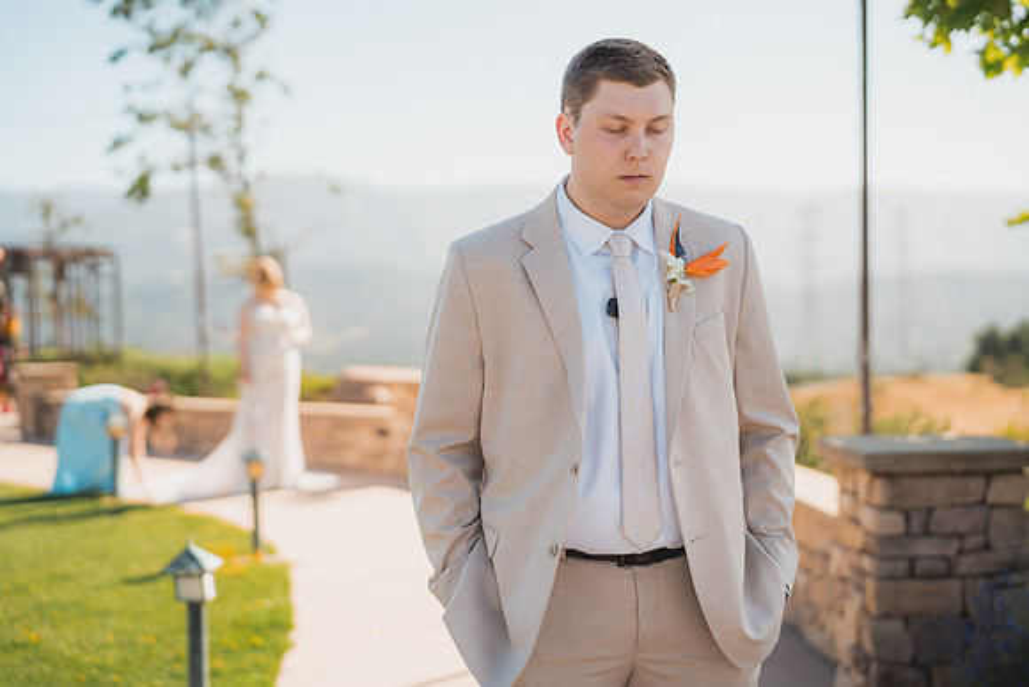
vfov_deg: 27.0
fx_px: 1429
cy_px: 344
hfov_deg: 39.6
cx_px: 514
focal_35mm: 50
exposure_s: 1/2000
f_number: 1.8
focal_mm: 50
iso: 125
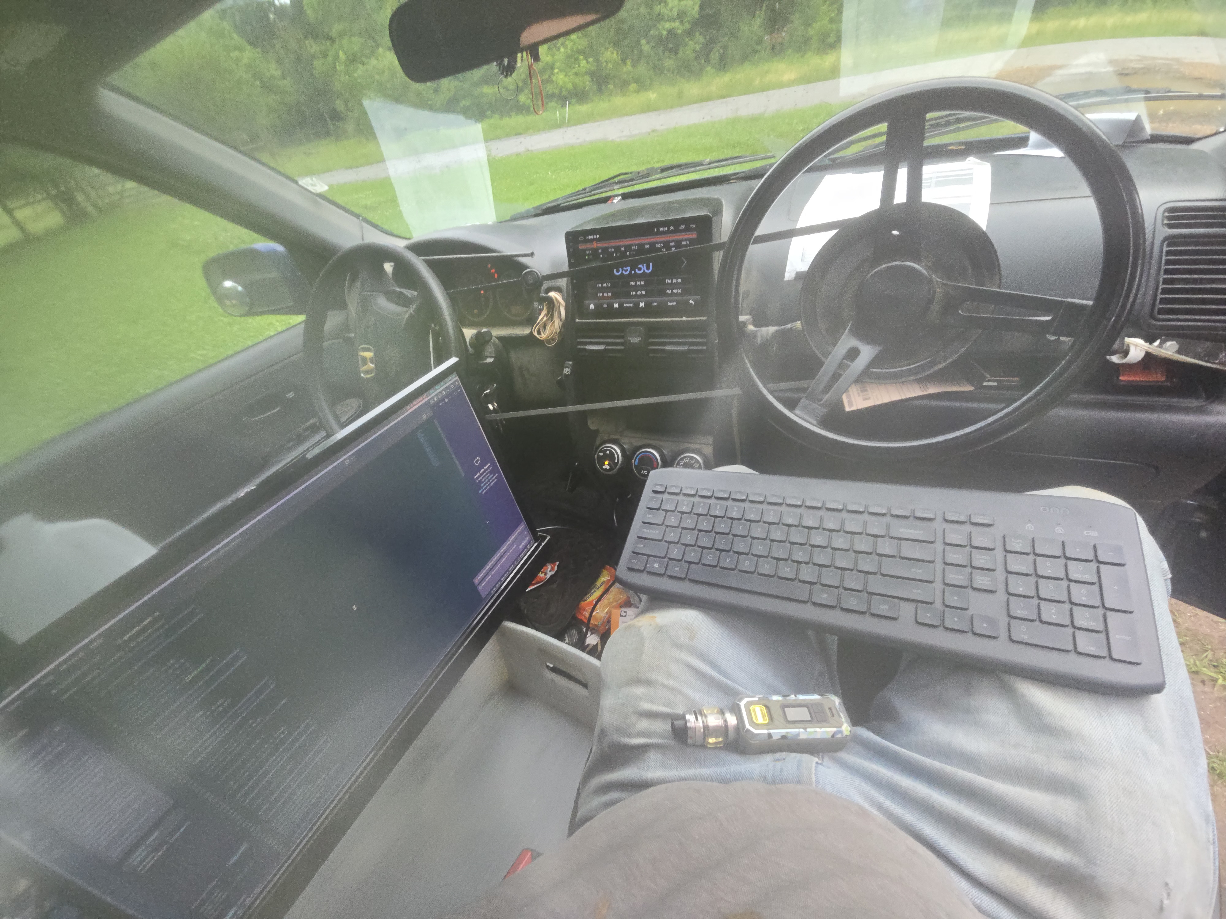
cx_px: 613
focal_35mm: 13
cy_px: 460
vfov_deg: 89.9
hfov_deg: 106.2
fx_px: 460
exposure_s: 1/60
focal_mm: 2.2
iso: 160
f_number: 2.2
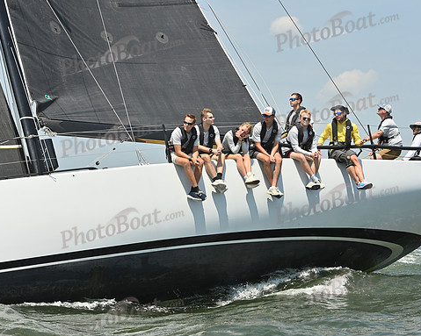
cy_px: 168
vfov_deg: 14.3
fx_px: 1345
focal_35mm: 108
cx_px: 230
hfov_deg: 17.8
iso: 320
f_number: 7.1
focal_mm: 95
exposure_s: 1/1250
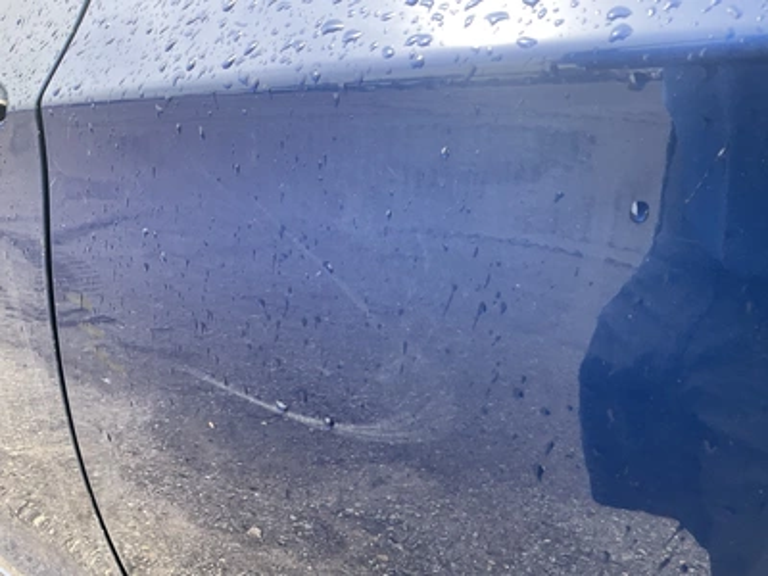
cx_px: 384
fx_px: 643
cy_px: 288
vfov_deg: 48.2
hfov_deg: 61.7
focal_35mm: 29
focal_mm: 3
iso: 32
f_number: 1.8
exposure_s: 1/153
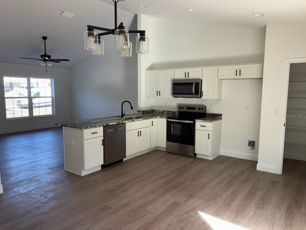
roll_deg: -0.1
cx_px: 153
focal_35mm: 26
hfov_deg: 67.3
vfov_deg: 53.1
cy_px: 115
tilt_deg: -7.2
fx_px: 230
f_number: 1.6
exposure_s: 1/121
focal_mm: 5.96
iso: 64
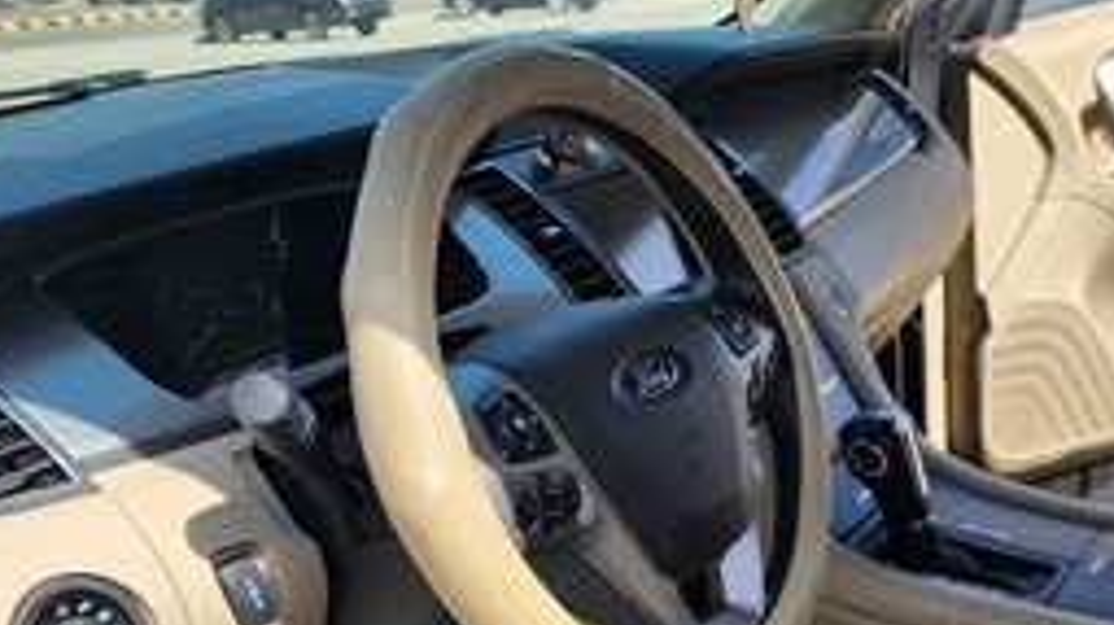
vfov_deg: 24.5
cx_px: 662
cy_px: 710
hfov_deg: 45.3
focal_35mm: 45
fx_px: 1328
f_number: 1.8
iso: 12
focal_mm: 6.4
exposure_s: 1/470
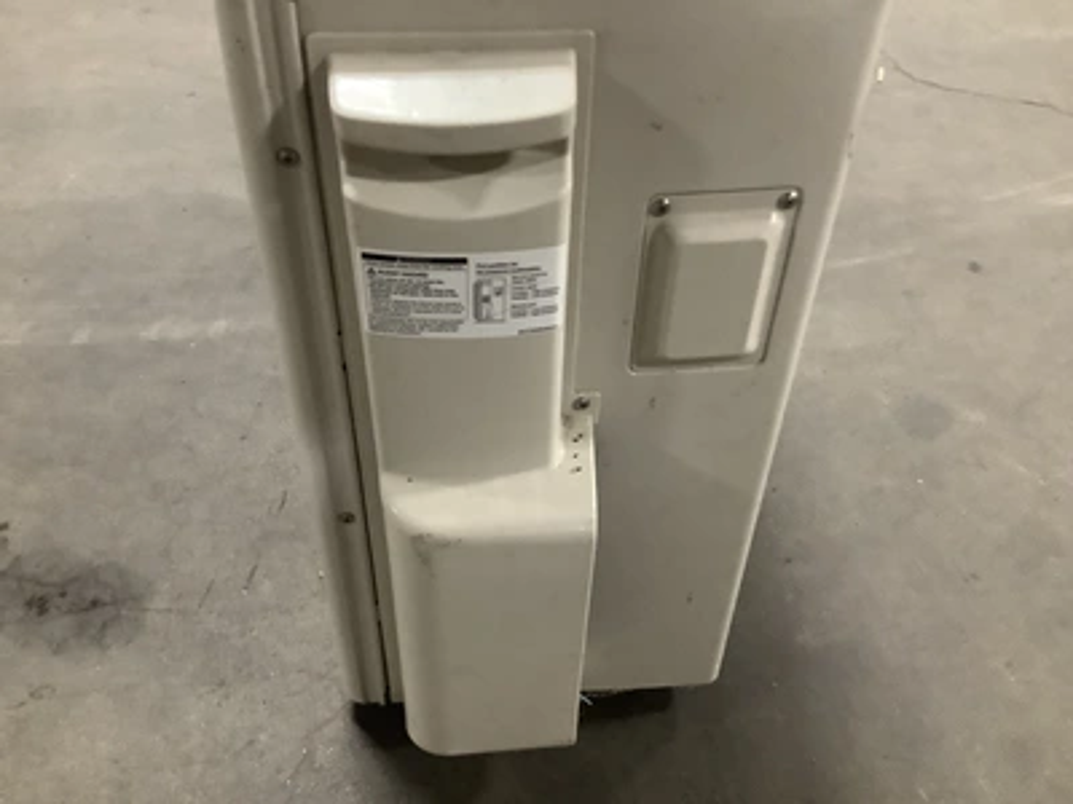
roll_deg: -2.9
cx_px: 536
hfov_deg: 58.4
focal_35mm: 31
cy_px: 402
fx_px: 961
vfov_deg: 45.4
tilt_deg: -43.7
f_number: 2.4
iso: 500
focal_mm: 3.3
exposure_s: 1/30
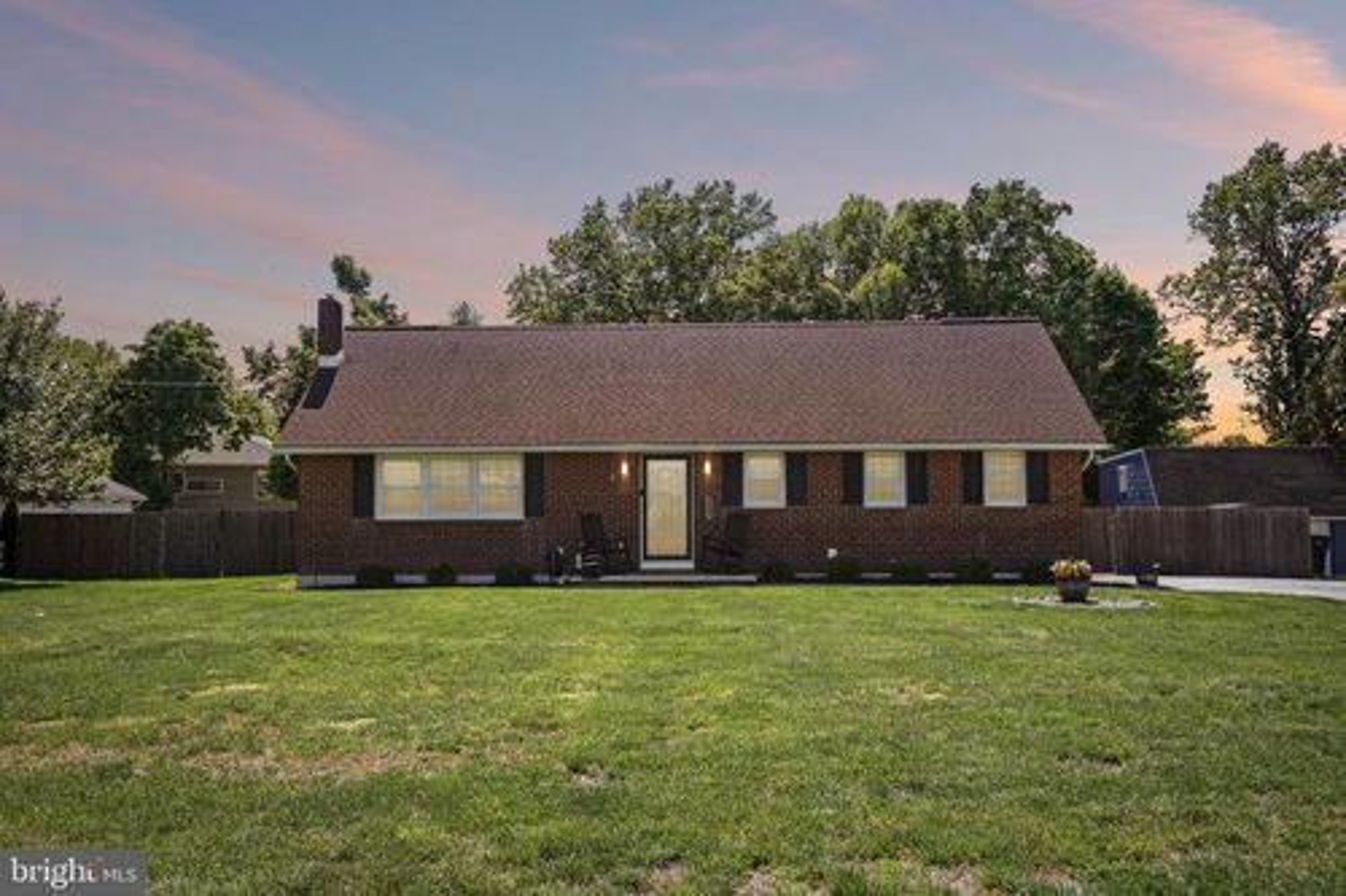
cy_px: 448
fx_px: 1121
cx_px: 673
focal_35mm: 30
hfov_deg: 61.9
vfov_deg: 43.6
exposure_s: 1/1000
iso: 800
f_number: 8
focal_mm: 30
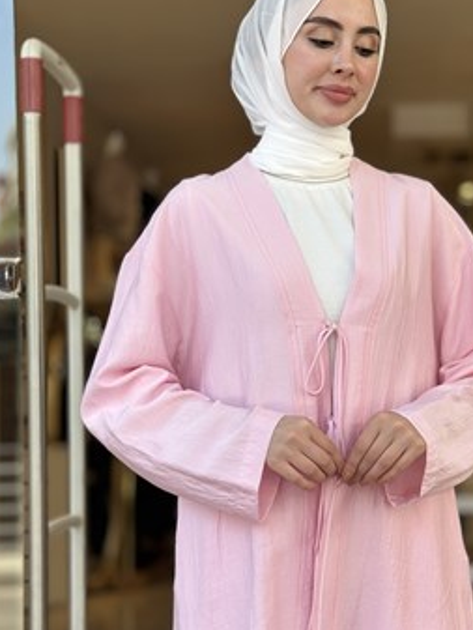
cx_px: 338
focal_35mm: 74
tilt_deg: +1.8
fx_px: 1347
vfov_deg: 26.3
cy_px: 348
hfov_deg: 19.8
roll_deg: +0.3
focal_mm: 6.86
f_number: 1.78
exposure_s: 1/623
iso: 80
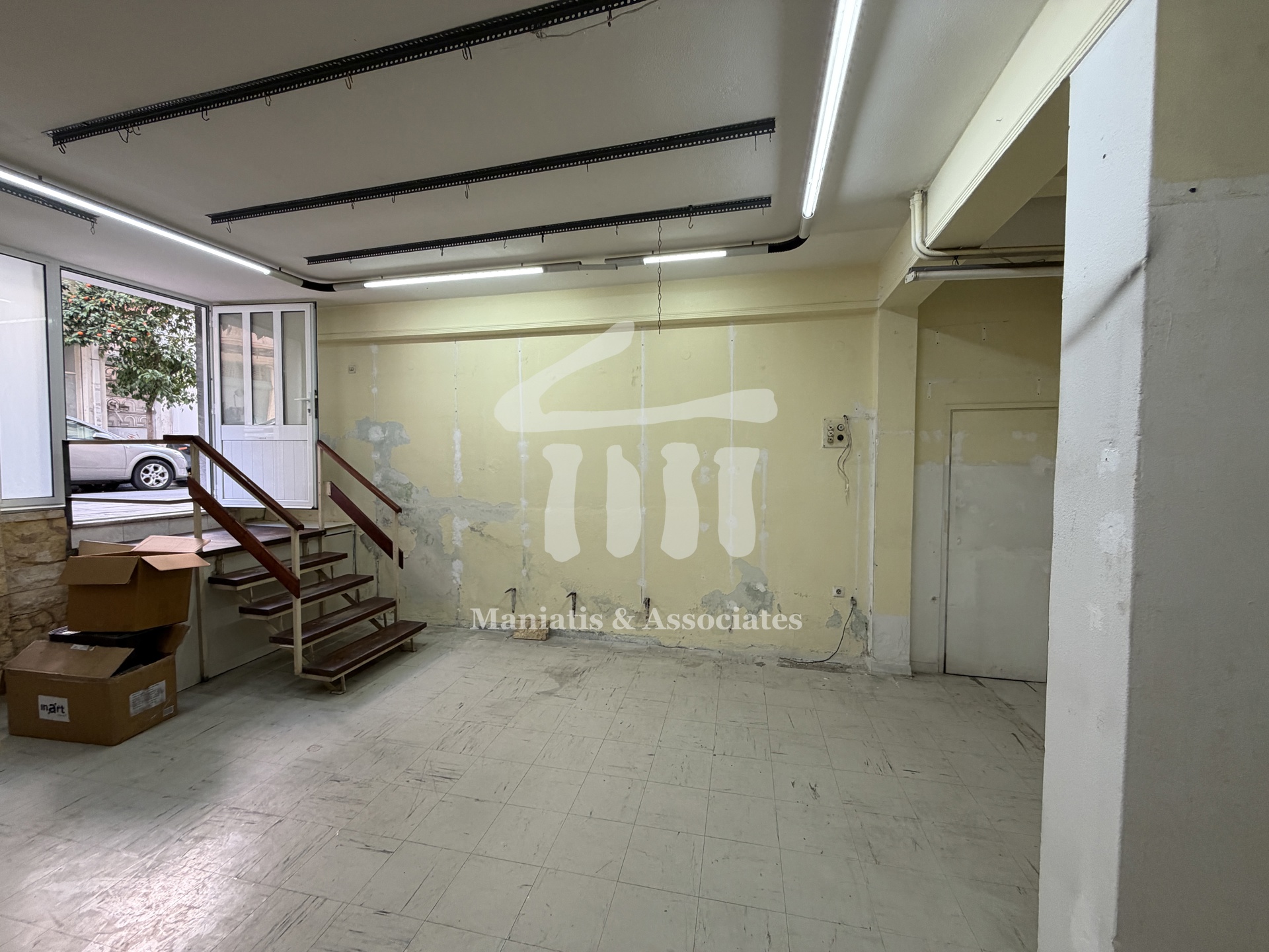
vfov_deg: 85.7
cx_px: 634
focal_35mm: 14
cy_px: 476
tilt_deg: -1.5
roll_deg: -0.5
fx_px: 513
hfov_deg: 102.1
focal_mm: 2.22
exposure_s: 1/100
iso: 160
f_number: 2.2
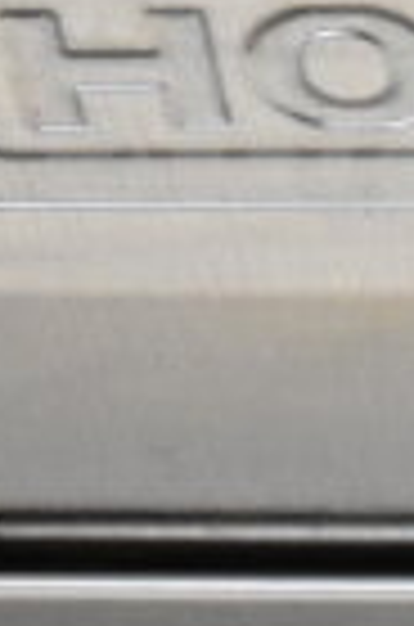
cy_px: -83
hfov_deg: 3.8
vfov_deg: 5.7
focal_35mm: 363
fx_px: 6296
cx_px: 549
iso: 6400
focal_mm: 55
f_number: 8
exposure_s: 1/250
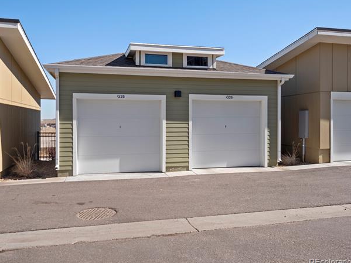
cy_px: 128
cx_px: 168
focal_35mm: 31
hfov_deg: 58.3
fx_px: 314
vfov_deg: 45.4
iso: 200
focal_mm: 14
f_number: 4
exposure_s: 1/2000
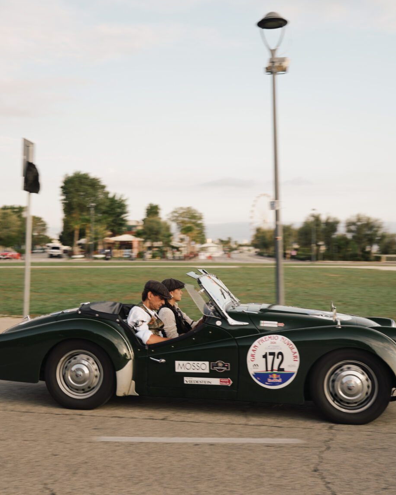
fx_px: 674
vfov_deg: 40.3
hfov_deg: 32.8
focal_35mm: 46
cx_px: 195
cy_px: 251
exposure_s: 1/200
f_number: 4
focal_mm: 40
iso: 100
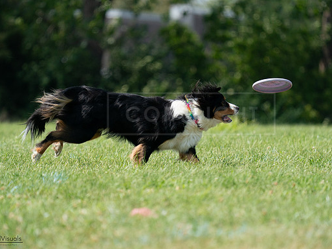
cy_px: 125
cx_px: 169
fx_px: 4140
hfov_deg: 4.6
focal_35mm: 432
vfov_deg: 3.4
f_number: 6.3
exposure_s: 1/4000
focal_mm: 397
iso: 1250
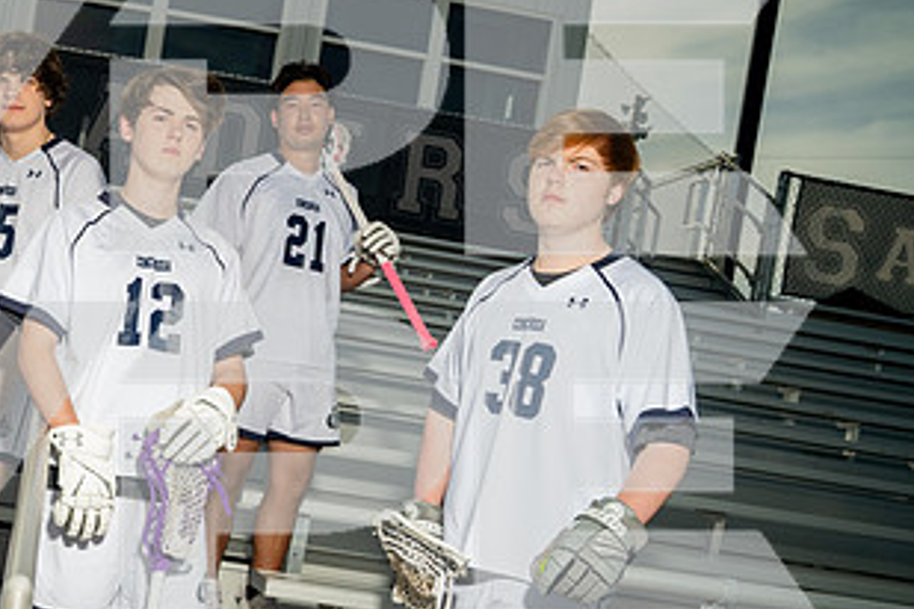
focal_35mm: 47
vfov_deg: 28.2
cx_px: 62
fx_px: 1193
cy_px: 460
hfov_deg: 38.5
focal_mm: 25
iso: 250
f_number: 8
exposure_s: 1/250
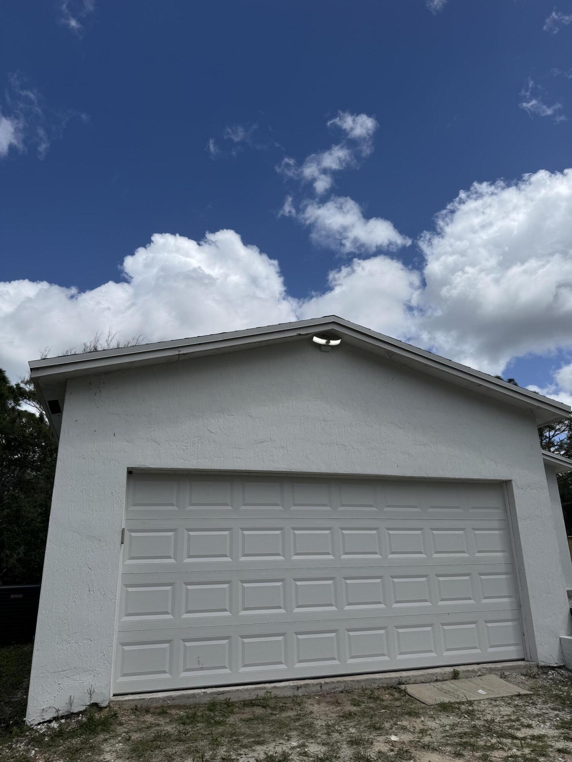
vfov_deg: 71.6
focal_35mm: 24
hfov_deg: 56.8
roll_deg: +2.4
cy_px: 381
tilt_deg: +18.3
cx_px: 286
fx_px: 529
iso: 80
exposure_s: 1/9009
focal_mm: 6.76
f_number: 1.78
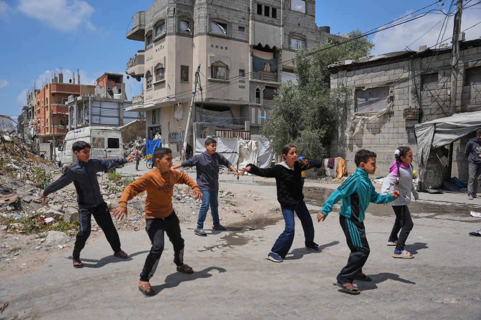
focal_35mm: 30
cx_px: 240
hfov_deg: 61.8
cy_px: 160
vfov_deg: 43.4
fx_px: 402
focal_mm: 30.1
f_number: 2.8
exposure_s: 1/3200
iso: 100
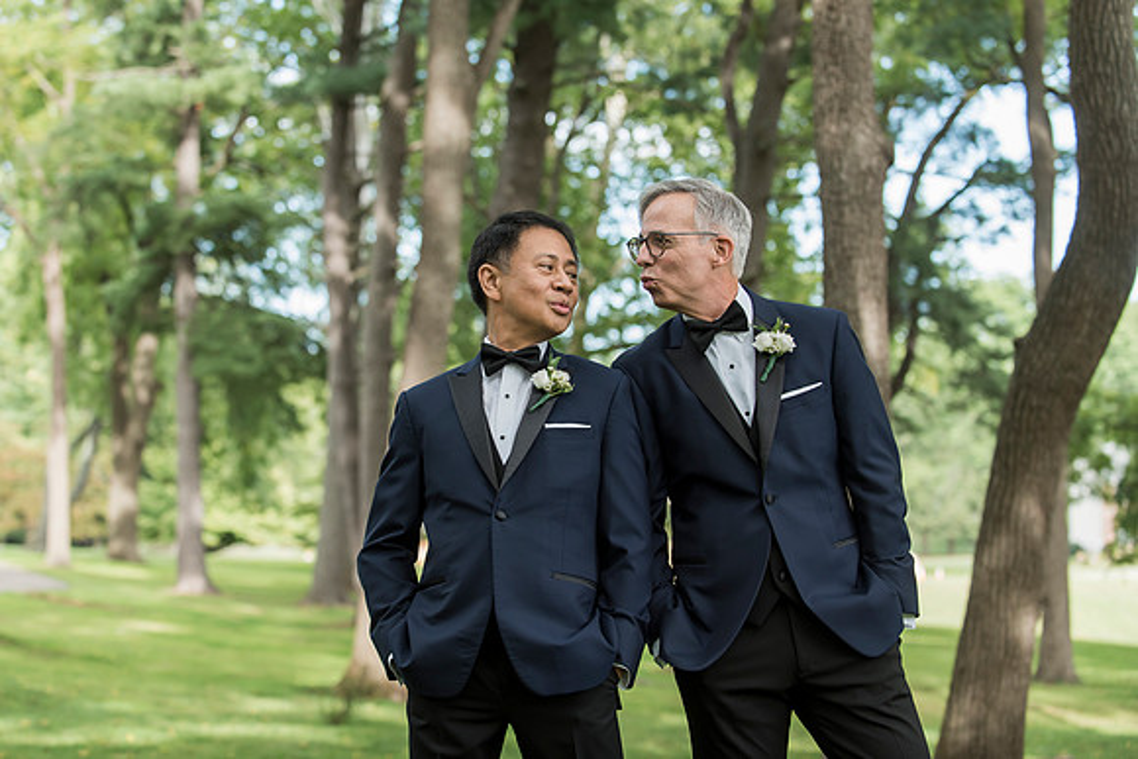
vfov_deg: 18.5
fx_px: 2335
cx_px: 538
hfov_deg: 27.4
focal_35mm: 74
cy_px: 359
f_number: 3.5
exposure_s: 1/400
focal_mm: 70
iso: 400
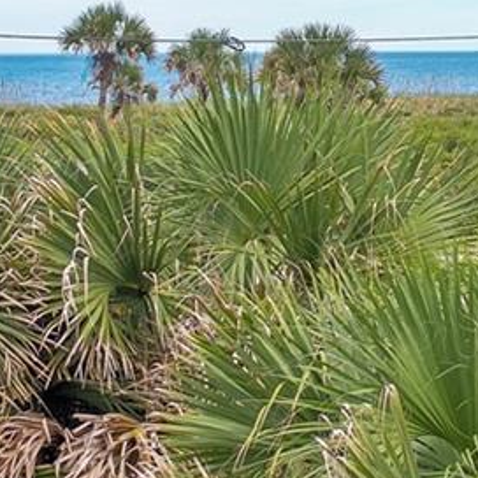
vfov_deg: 10.9
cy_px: 80
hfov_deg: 10.9
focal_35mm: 160
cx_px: 348
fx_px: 2500
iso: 200
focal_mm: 32
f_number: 3.5
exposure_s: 1/1600
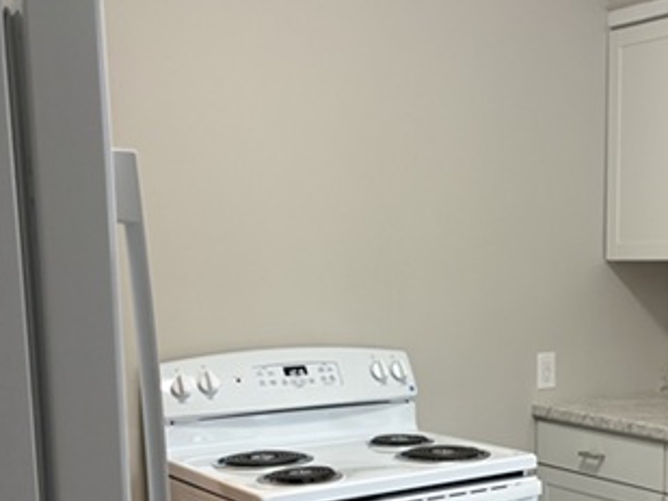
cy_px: 433
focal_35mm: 54
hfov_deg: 34.4
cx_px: 540
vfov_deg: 26.3
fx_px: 1042
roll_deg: +0.0
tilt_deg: -8.6
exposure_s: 1/60
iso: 100
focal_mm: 5.96
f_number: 1.6
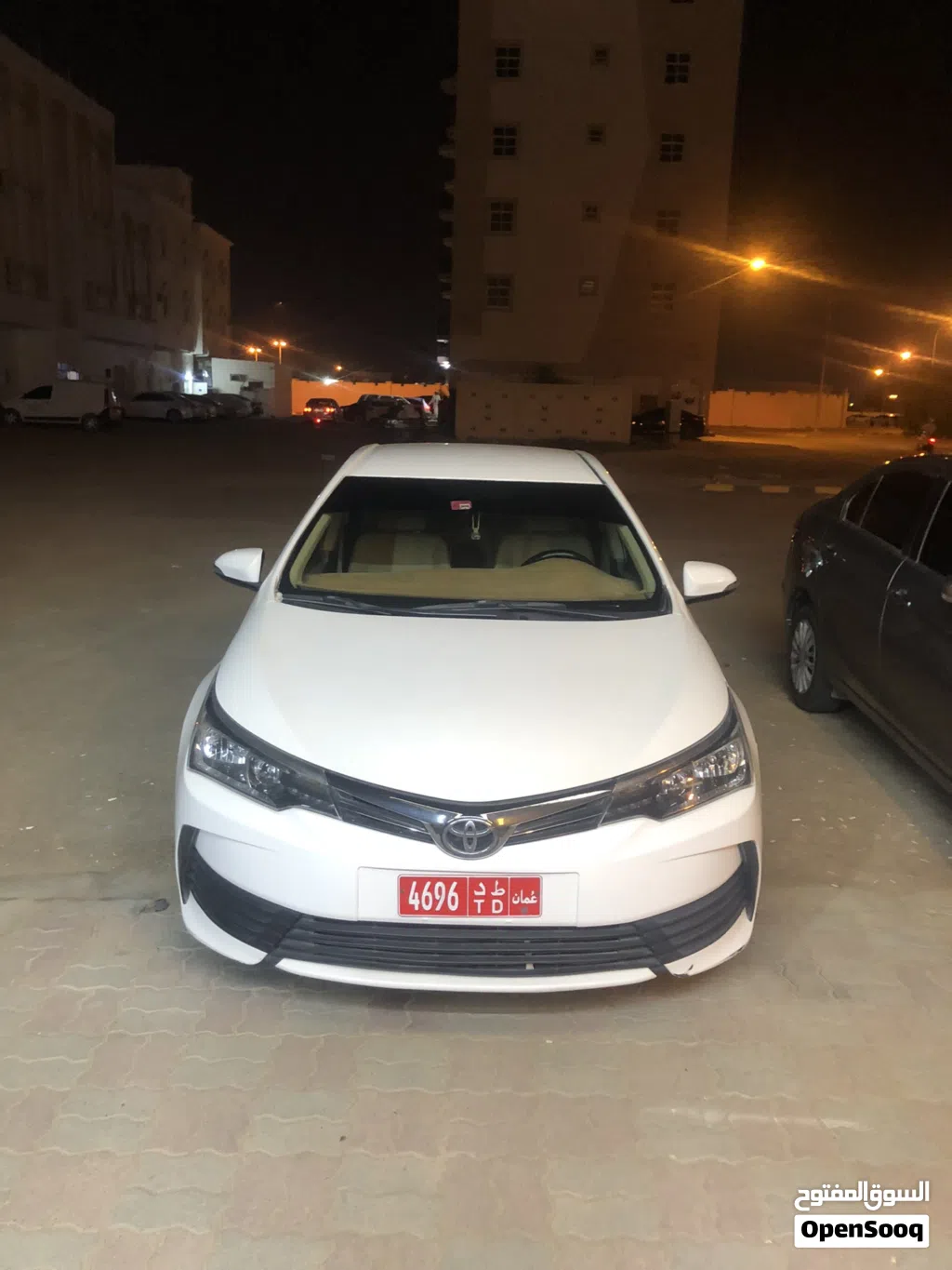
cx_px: 476
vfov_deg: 63.4
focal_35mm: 28
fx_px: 1027
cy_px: 635
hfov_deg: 49.8
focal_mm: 3.99
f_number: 1.8
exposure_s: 1/17
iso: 100
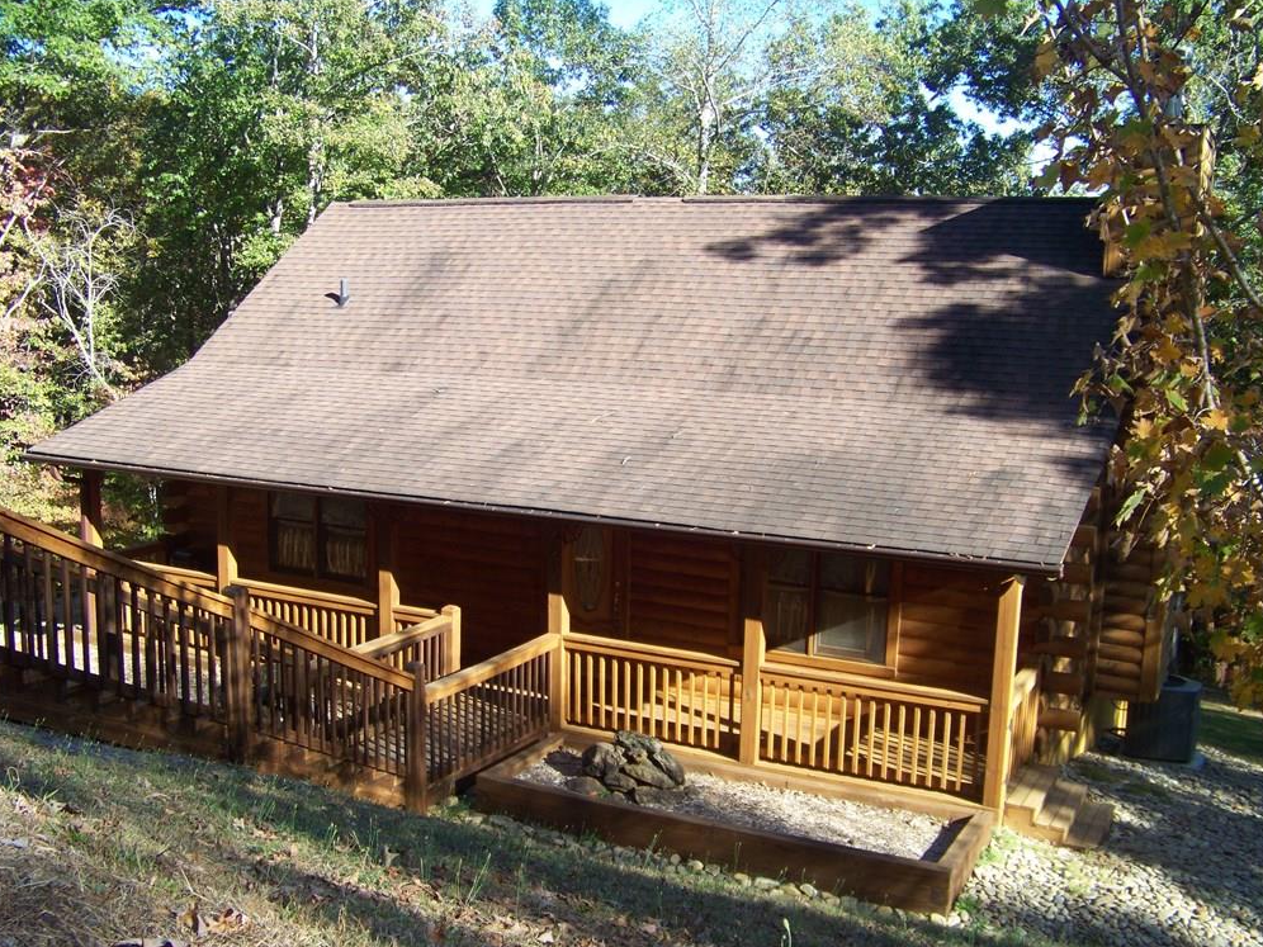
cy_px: 480
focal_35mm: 37
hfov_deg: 50.1
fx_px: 1350
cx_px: 643
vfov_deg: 38.7
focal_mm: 5.85
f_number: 2.8
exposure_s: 1/250
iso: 67
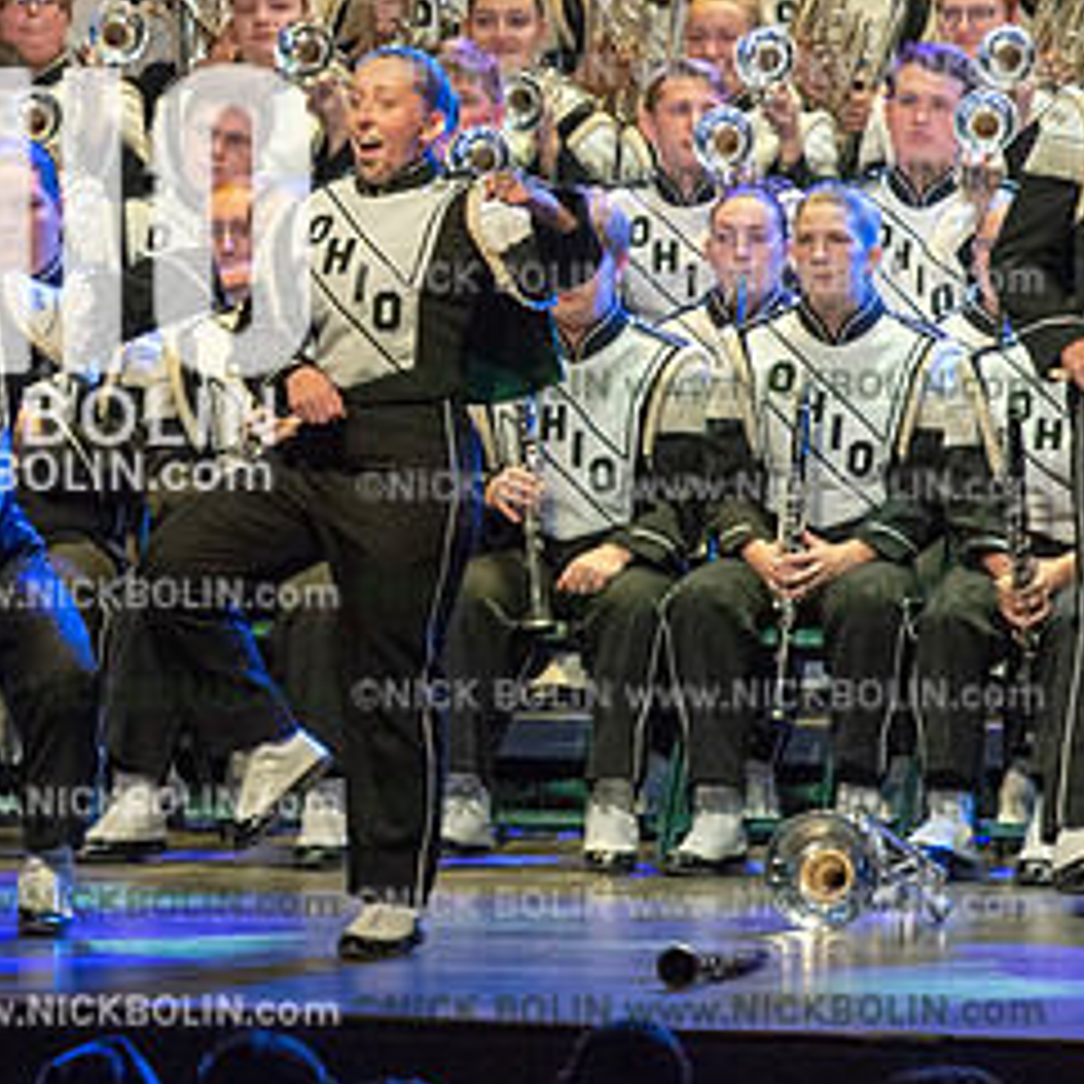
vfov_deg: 4.1
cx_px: -9
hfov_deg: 4.1
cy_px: 279
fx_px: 15234
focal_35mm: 430
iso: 8000
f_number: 5.6
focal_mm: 210
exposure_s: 1/400
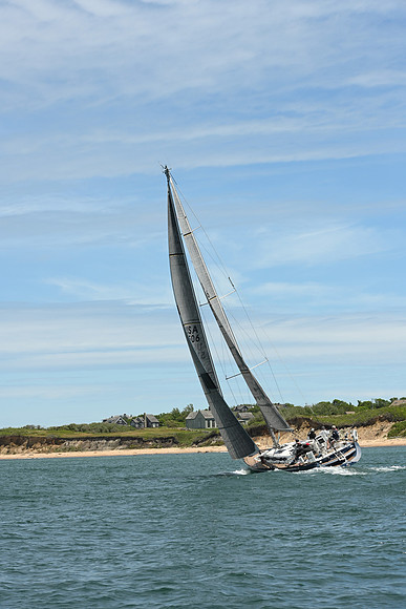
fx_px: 1437
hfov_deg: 16.1
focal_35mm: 85
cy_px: 304
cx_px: 203
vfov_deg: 23.9
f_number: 9
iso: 320
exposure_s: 1/1000
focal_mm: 85
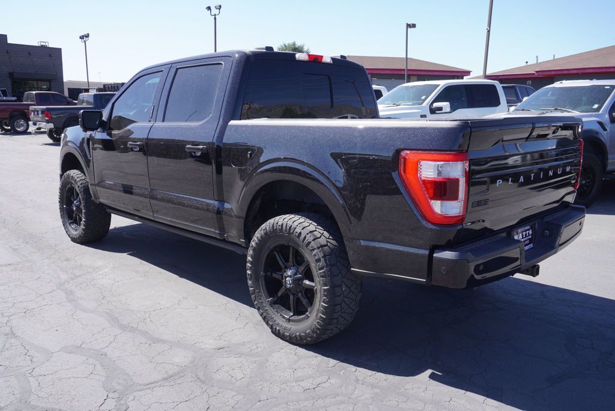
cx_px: 308
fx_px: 513
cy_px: 206
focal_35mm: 30
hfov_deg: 61.9
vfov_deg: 43.7
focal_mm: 20
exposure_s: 1/160
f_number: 6.3
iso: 100
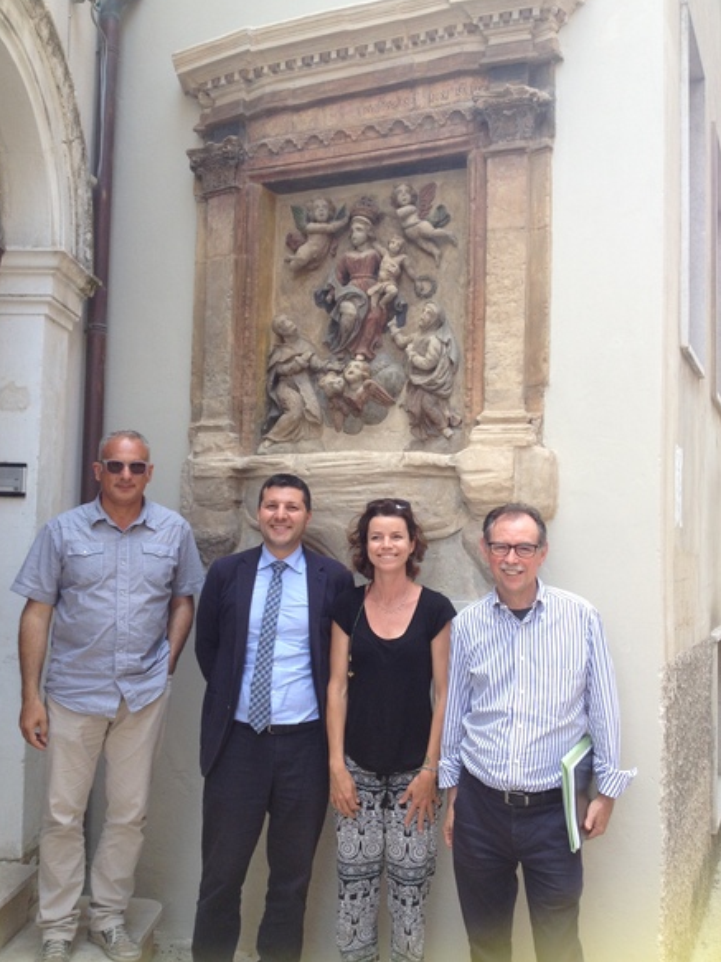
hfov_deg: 39.6
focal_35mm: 36
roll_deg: -0.4
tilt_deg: +5.5
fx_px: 1000
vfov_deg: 51.4
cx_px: 353
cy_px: 480
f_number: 2.4
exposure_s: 1/160
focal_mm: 4.28
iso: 50
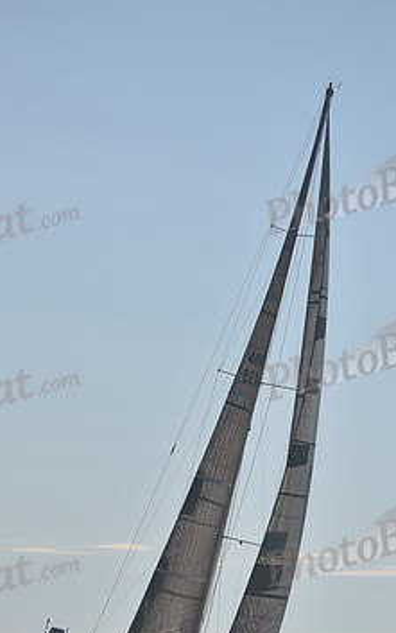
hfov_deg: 6.5
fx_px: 3467
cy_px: 473
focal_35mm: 201
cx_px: 173
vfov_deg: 10.4
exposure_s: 1/6400
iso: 250
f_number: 3.2
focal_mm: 120
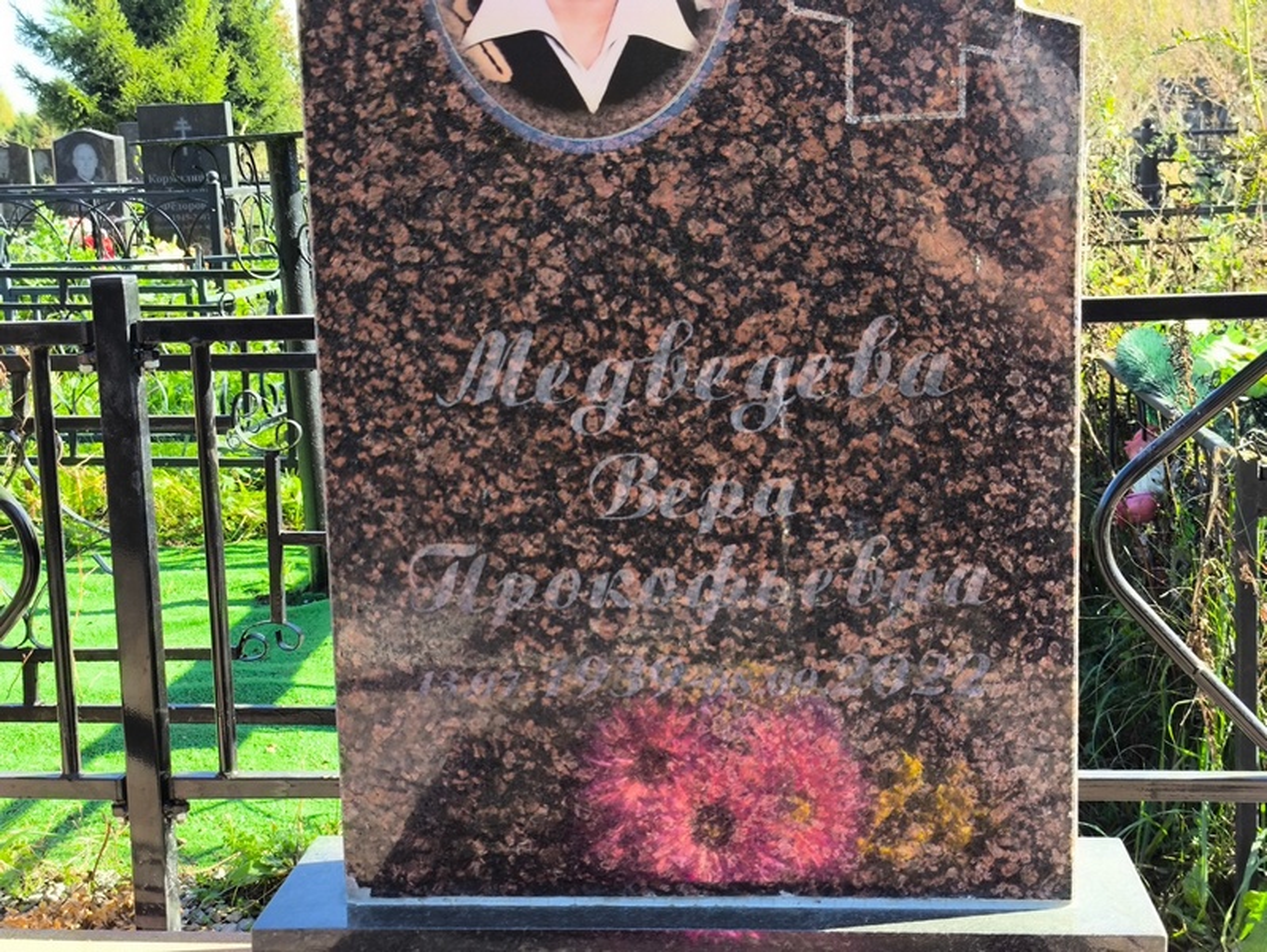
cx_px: 634
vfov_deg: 29.1
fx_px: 1831
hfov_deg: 38.2
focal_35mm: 50
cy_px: 476
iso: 50
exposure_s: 1/248
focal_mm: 4.71
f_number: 1.7
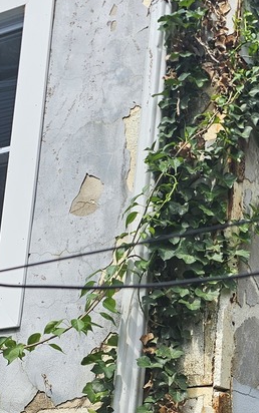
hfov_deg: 17.5
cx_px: 315
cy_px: 382
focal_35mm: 71
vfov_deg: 27.8
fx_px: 801
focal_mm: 6.3
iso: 10
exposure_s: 1/626
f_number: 1.7
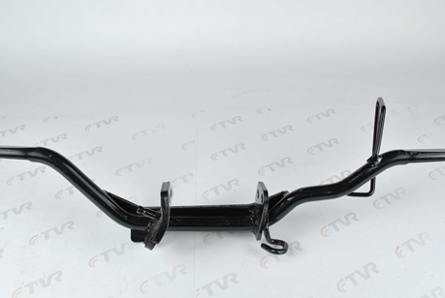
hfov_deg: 49.5
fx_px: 483
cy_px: 186
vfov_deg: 34.2
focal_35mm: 39
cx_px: 213
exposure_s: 1/25
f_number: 6.3
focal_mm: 20
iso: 200
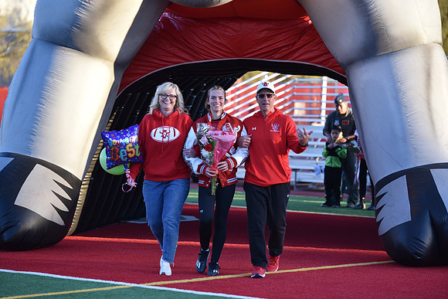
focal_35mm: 145
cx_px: 224
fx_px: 1805
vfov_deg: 9.5
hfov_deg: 14.2
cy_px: 150
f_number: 2.8
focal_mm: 145
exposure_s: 1/640
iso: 360
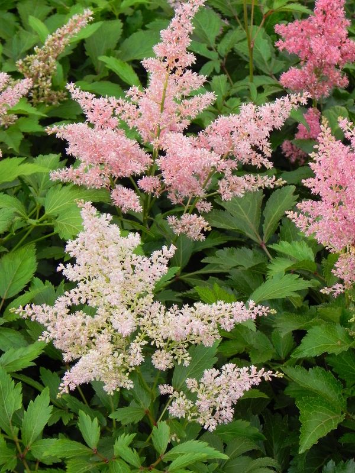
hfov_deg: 8.1
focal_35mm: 184
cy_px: 236
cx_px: 178
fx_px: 2516
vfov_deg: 10.7
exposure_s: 1/100
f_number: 5
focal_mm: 32.7
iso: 160
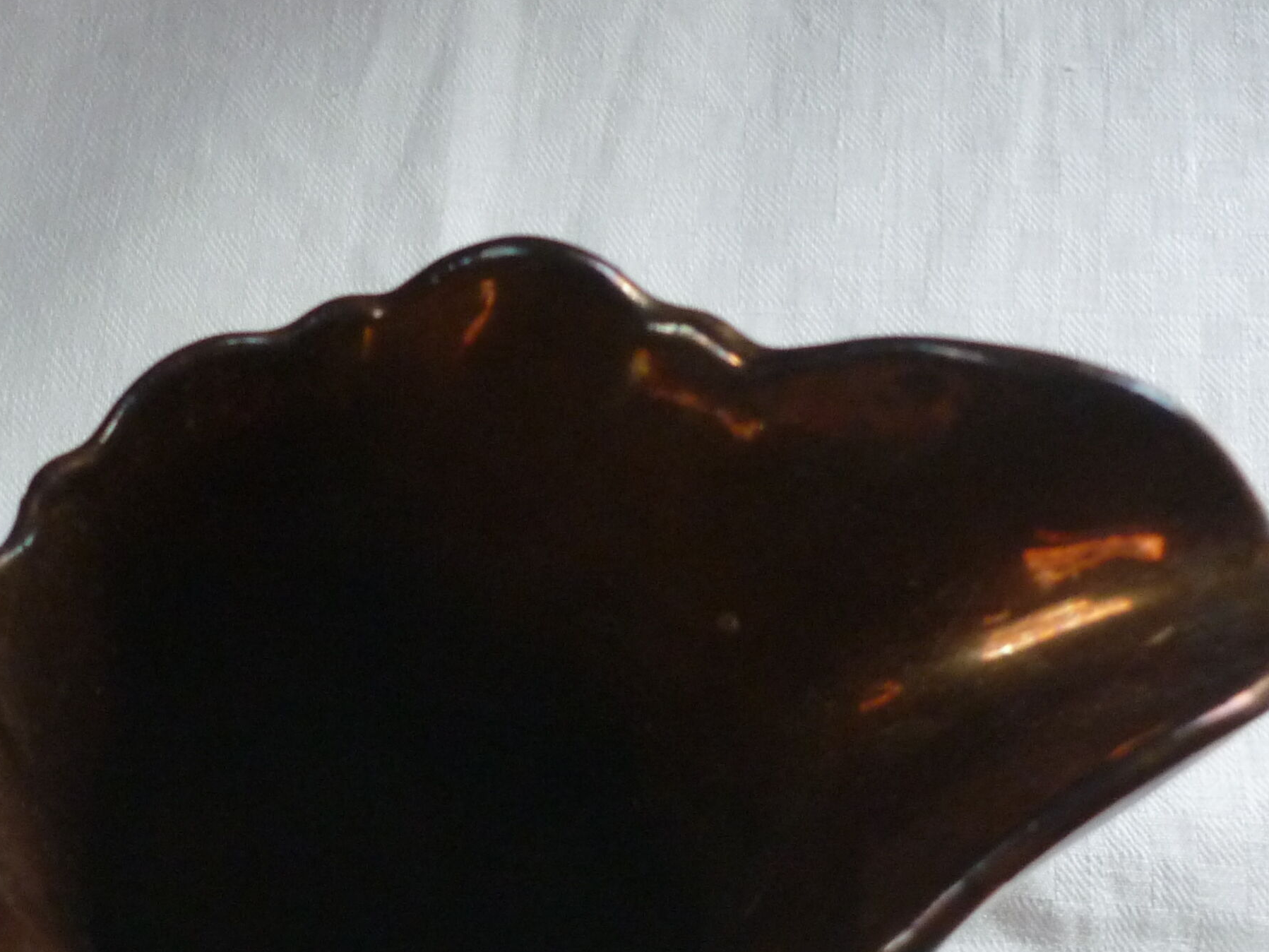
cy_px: 855
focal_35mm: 67
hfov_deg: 28.4
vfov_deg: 21.5
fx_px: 2456
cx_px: 285
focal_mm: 5.5
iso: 250
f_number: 2.8
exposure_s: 1/30
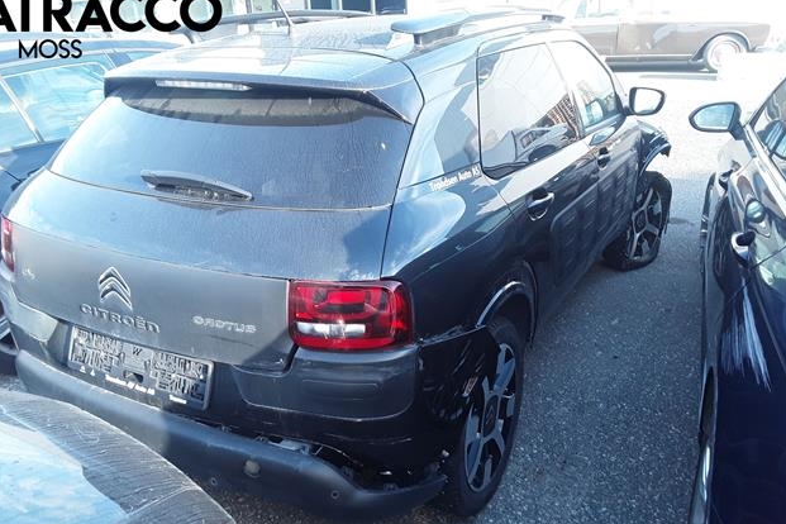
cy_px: 292
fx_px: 655
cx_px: 384
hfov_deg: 61.9
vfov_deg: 43.5
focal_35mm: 30
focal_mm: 2.91
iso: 40
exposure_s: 1/100
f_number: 1.9
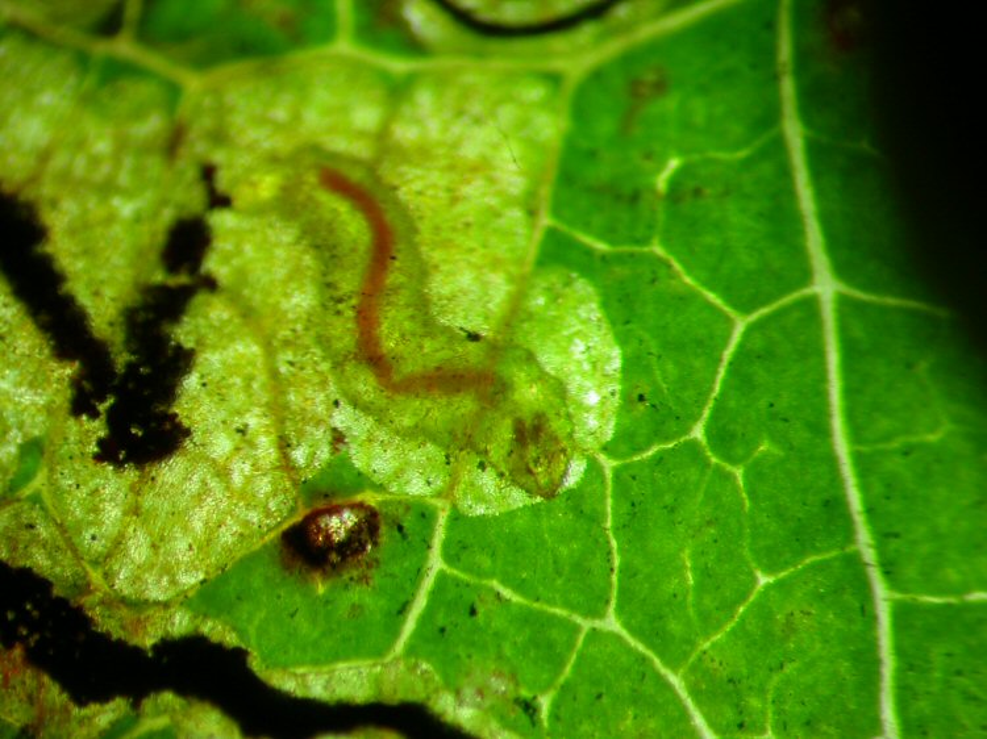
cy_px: 370
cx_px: 494
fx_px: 2223
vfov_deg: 18.9
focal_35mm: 78
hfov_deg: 25.0
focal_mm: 16.2
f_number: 3.5
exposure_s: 1/7.9
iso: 100
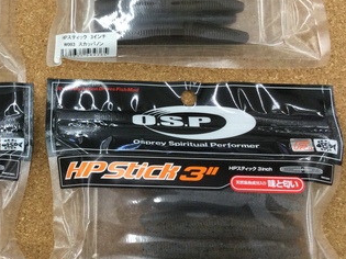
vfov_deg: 24.7
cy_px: 82
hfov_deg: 31.4
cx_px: 45
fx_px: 590
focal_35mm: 59
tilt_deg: -78.5
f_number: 2.4
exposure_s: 1/30
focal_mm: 3.3
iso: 32
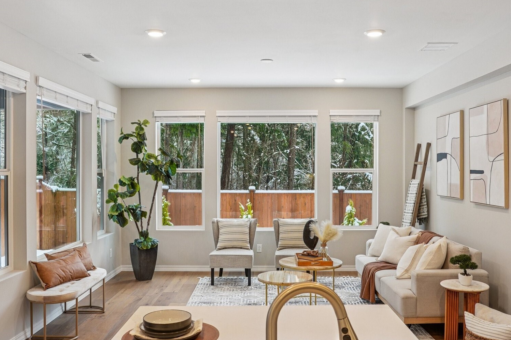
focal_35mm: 34
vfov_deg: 38.9
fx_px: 483
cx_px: 265
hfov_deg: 55.8
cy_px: 172
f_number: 8
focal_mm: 20
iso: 400
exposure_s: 1/30
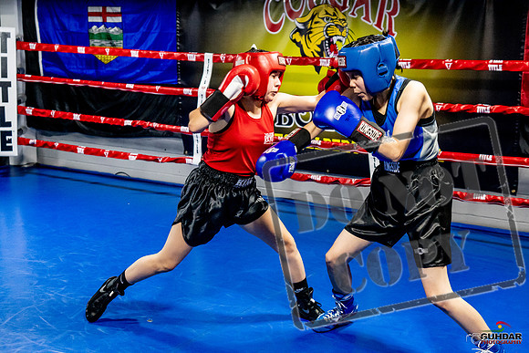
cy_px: 176
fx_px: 764
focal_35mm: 52
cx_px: 264
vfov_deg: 26.0
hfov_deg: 38.2
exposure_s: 1/800
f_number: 2.8
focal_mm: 35
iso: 5000
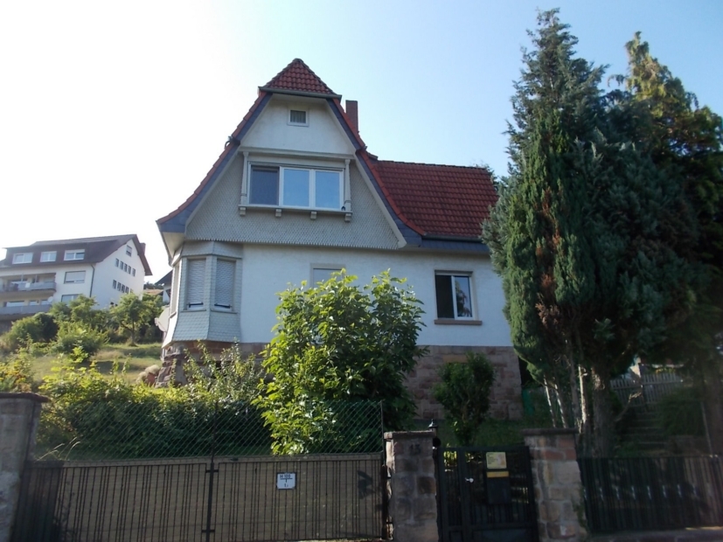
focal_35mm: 26
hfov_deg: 67.3
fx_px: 543
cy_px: 271
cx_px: 362
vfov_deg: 53.1
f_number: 3.2
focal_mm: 4.6
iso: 80
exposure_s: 1/400
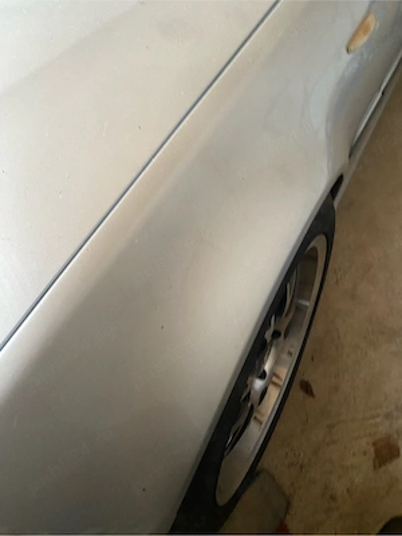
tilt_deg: -50.5
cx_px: 201
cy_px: 268
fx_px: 403
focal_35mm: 26
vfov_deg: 67.3
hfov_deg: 53.1
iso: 500
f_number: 1.8
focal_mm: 4.25
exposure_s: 1/60
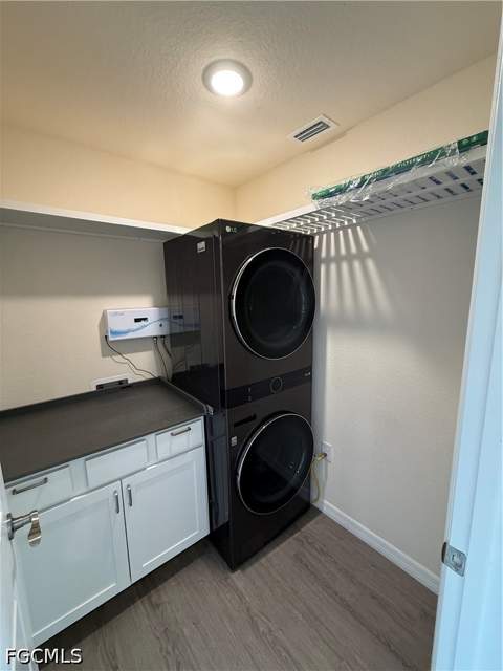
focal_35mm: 14
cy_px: 336
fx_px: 271
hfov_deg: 85.7
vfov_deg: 102.1
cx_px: 252
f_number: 2.2
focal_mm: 2.22
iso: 250
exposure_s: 1/60
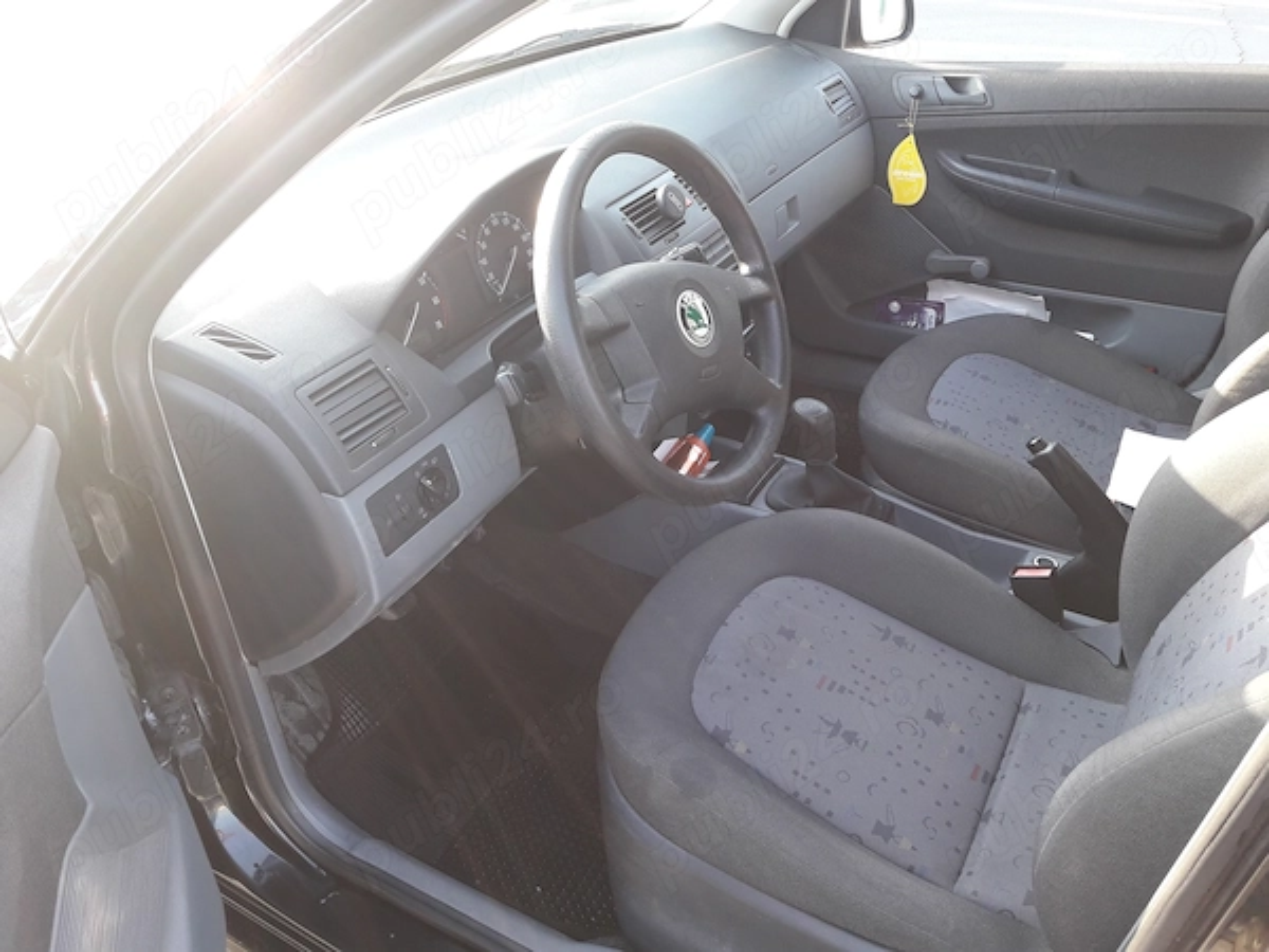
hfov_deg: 63.4
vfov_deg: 49.7
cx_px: 634
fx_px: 1026
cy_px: 476
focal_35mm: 28
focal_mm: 3.7
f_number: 1.9
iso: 50
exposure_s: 1/50
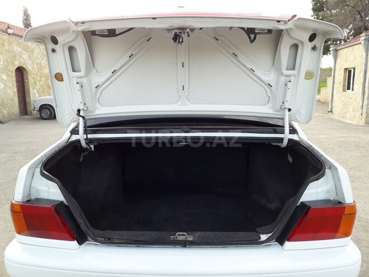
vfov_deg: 51.4
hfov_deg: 65.3
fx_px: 288
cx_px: 184
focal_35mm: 27
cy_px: 138
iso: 40
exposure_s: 1/180
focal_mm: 3.6
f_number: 1.9
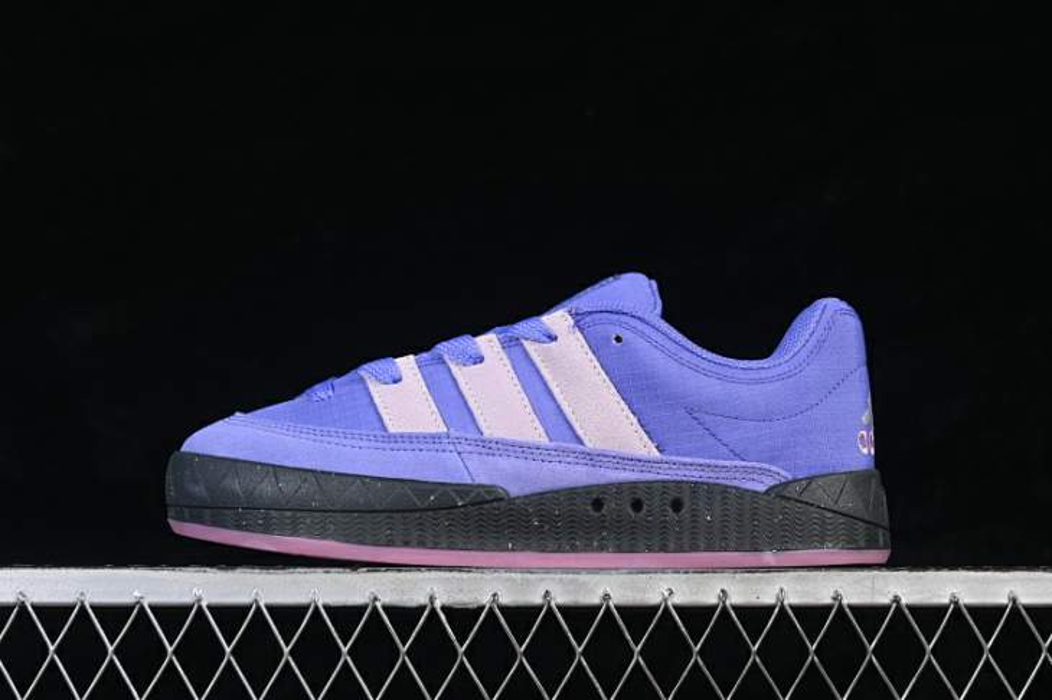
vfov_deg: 18.2
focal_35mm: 75
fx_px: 2191
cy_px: 350
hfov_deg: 27.0
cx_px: 526
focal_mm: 50
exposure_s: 1/80
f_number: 7.1
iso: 160
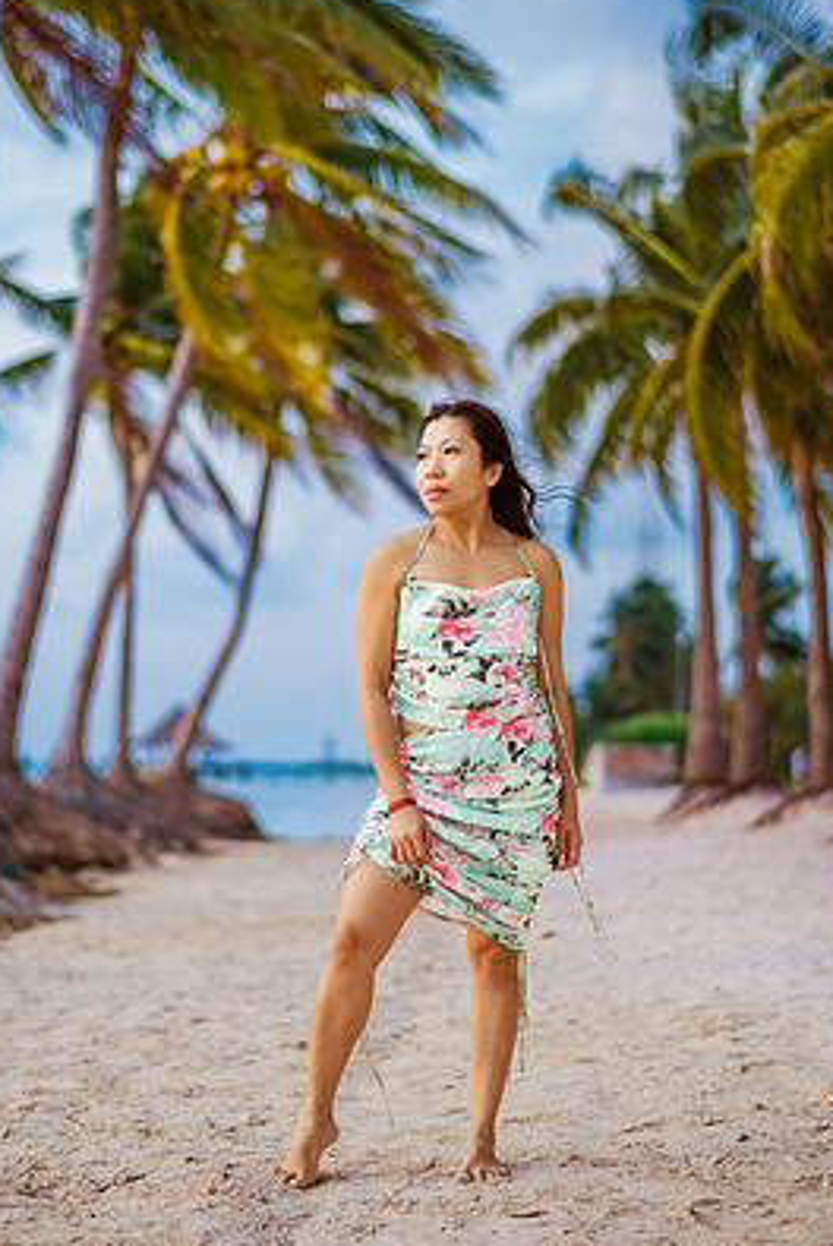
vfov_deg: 30.5
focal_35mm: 66
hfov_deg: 20.6
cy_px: 565
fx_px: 2287
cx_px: 435
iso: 640
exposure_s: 1/5000
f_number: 1.8
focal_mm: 58
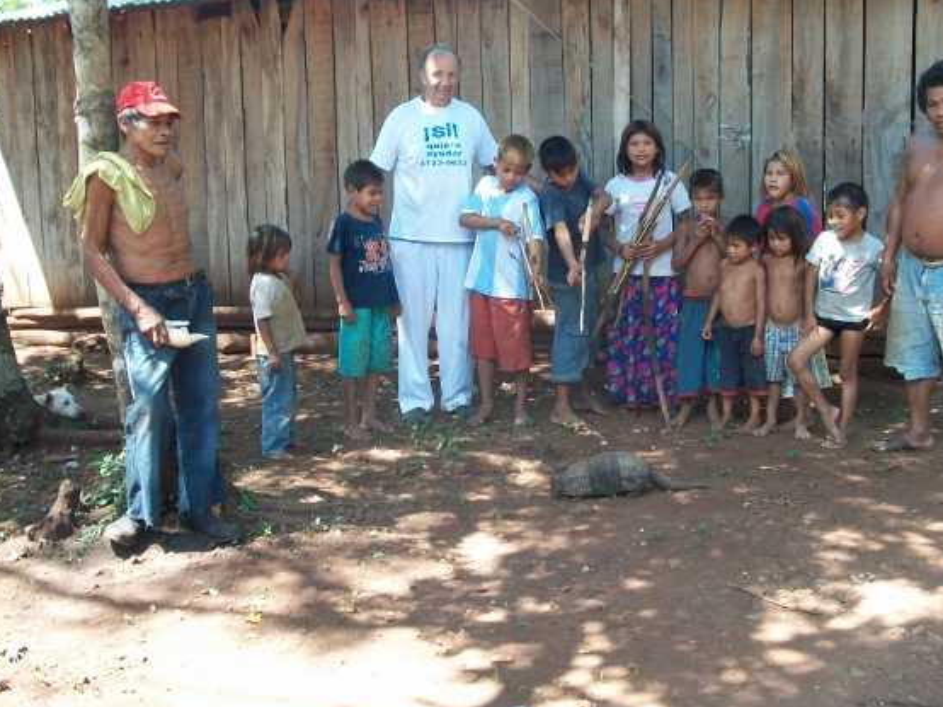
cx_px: 534
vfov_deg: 38.6
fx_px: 1008
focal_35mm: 37
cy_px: 313
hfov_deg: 50.0
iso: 80
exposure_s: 1/80
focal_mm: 5.7
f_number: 2.9
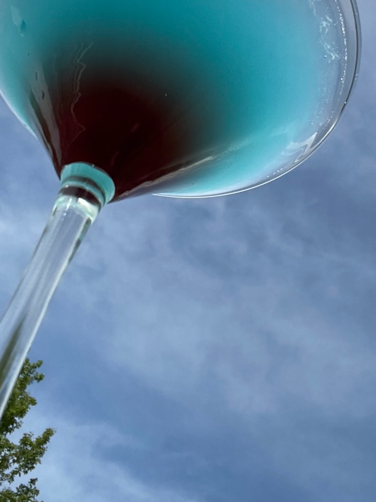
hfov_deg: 26.1
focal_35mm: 56
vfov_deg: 33.2
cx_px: 211
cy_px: 85
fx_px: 811
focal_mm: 2.71
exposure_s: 1/2155
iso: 25
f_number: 2.2
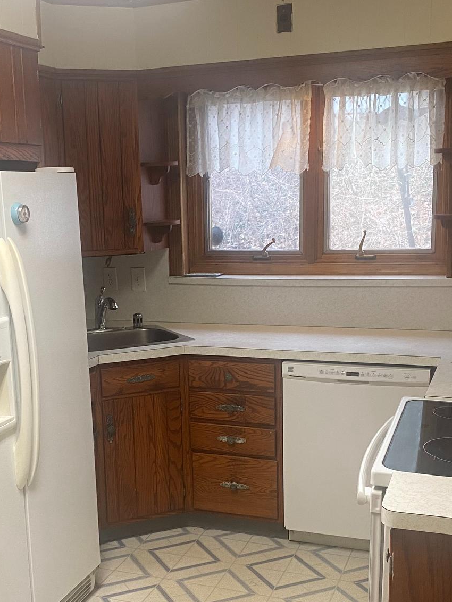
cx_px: 172
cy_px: 356
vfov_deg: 40.3
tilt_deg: -12.5
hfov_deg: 30.8
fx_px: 818
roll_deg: +1.7
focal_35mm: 47
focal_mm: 4.25
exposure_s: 1/60
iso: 100
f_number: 1.8
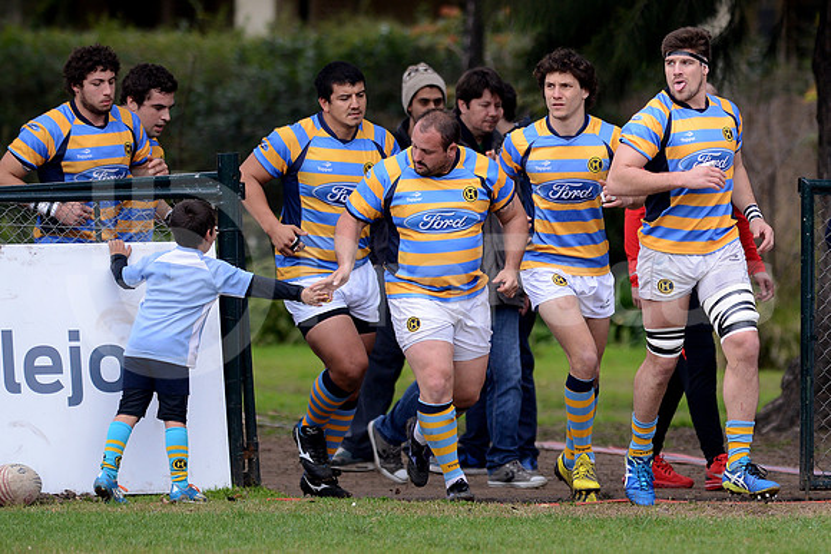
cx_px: 416
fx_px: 9697
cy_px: 277
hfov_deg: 4.9
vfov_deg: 3.3
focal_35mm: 420
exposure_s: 1/1000
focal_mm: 420
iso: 800
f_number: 4
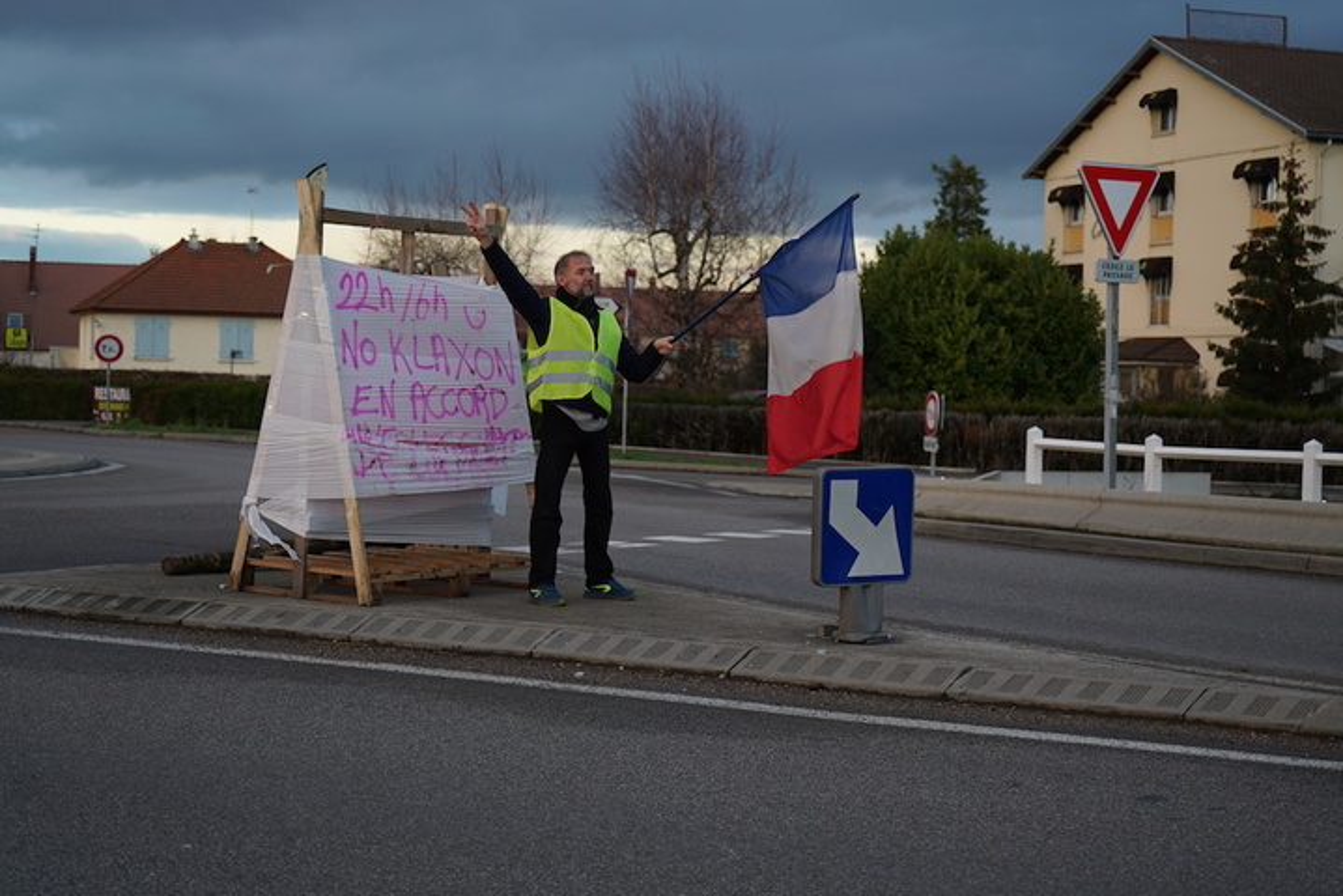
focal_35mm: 59
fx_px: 2202
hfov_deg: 33.9
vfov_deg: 23.0
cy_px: 448
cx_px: 672
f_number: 4
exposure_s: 1/125
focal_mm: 59
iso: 400
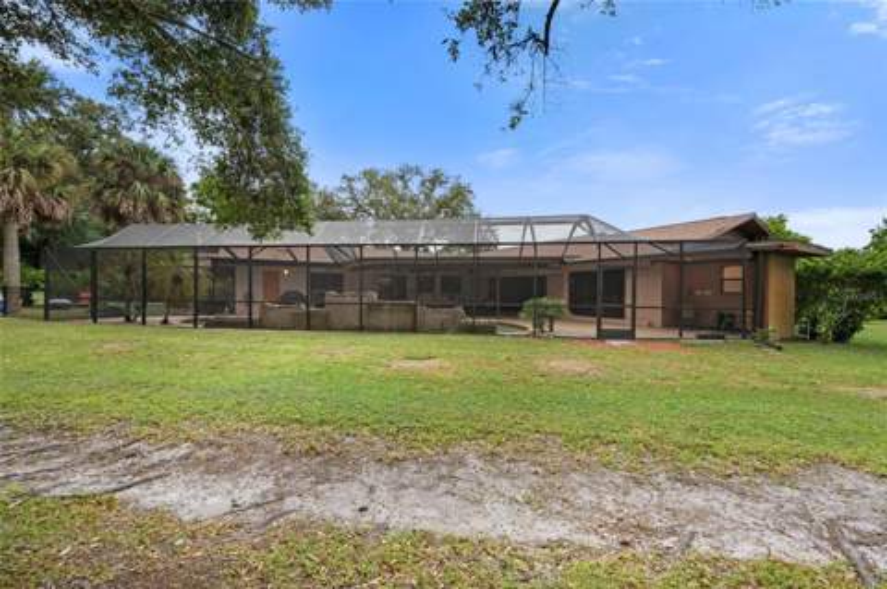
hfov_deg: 104.3
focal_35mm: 14
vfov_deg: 81.1
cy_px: 294
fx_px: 345
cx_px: 444
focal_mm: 14
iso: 250
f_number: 6.3
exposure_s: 1/320
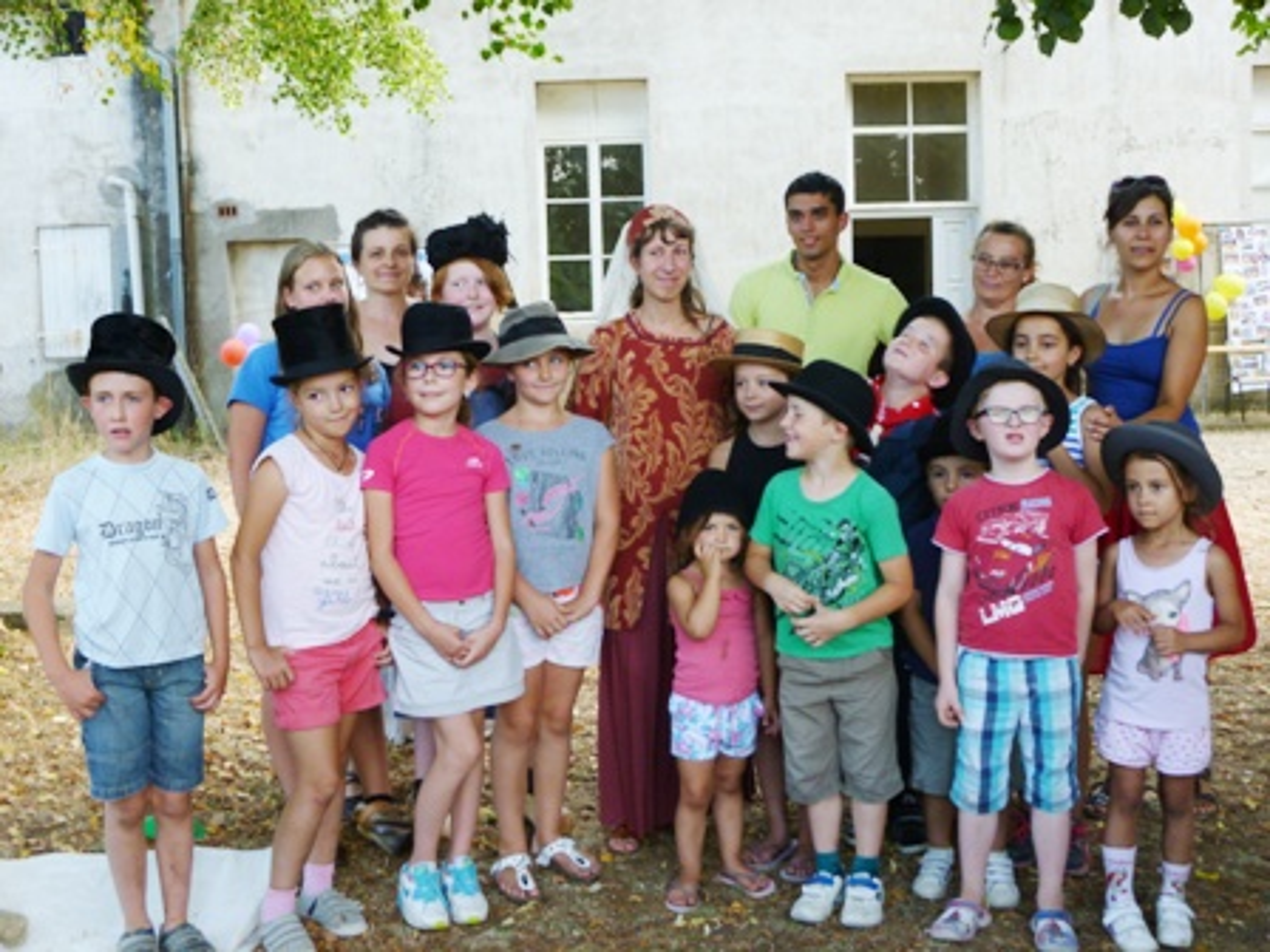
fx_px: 1504
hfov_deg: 45.8
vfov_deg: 35.1
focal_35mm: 41
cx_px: 635
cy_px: 476
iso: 160
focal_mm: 7.4
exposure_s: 1/60
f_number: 3.8
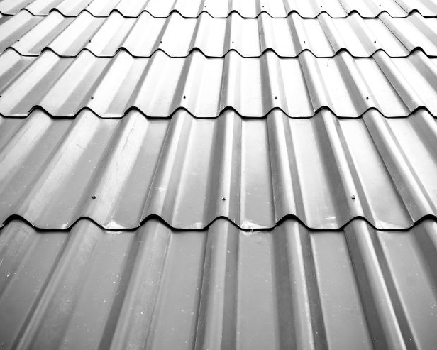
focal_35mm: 48
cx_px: 236
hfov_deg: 38.7
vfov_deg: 31.5
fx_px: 621
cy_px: 174
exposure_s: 1/320
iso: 100
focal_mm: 28
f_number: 8
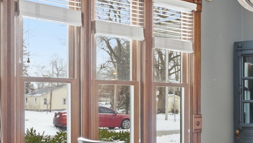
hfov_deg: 29.3
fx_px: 429
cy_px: 111
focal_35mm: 64
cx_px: 284
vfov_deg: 18.7
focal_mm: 23
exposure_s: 1/125
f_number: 8
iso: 640
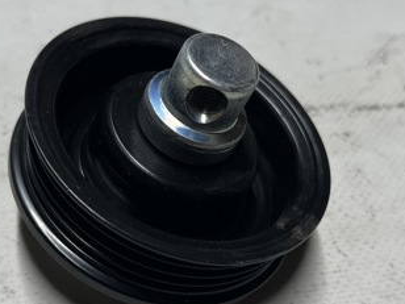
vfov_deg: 27.0
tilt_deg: -51.5
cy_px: 155
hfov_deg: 35.5
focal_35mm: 54
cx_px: 172
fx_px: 632
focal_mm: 5.7
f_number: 1.5
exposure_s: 1/100
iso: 64
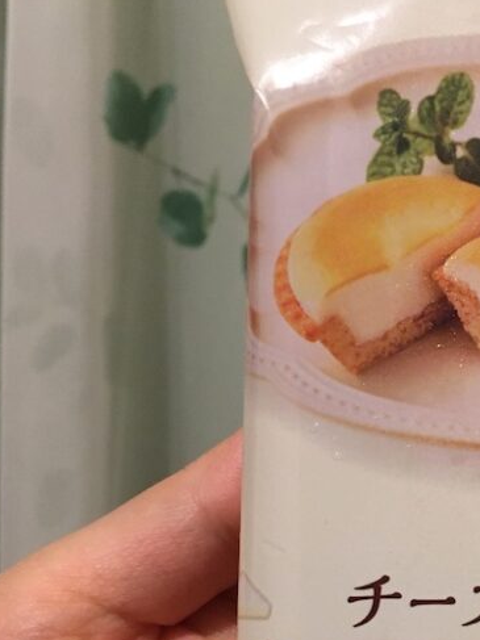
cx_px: 491
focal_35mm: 61
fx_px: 1128
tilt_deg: -14.5
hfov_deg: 23.0
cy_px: 553
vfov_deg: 30.5
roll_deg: -2.9
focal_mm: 4.15
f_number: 2.2
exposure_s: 1/30
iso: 160
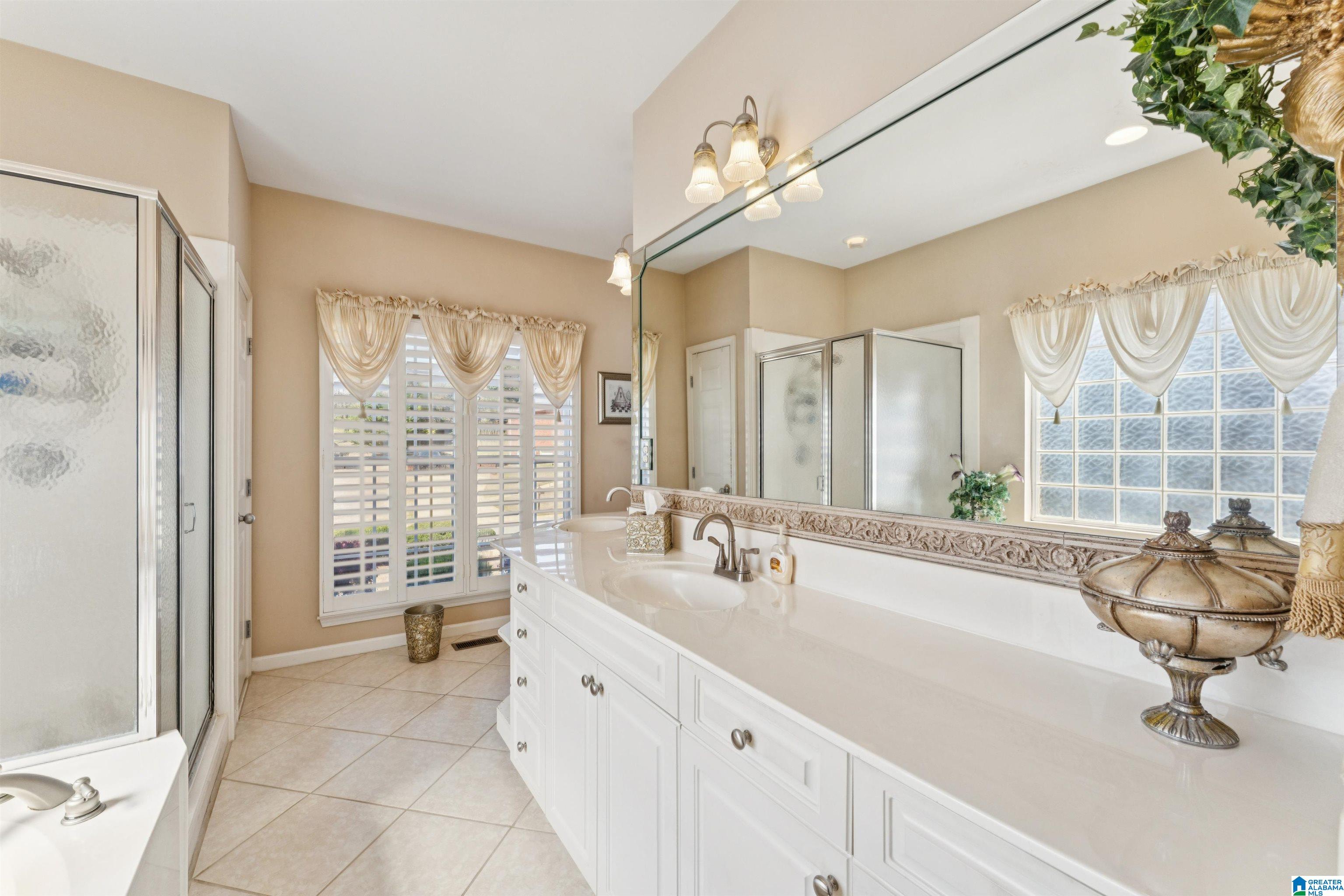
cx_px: 672
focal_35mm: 14
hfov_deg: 104.3
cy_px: 448
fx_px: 523
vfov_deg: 81.2
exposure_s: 1/80
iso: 500
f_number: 13
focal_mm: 14
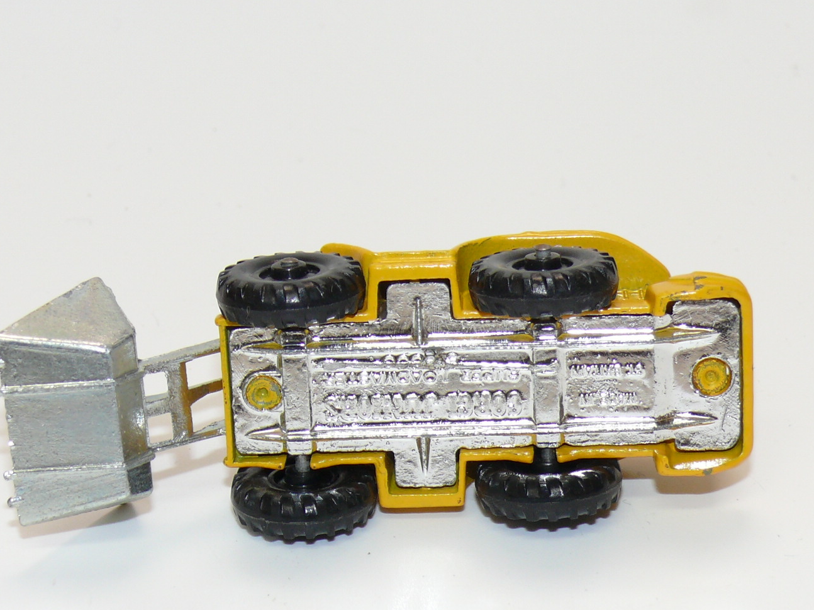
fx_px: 2704
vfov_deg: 12.9
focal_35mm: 115
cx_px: 424
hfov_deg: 17.1
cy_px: 338
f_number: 4
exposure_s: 1/30
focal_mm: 12.7
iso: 100
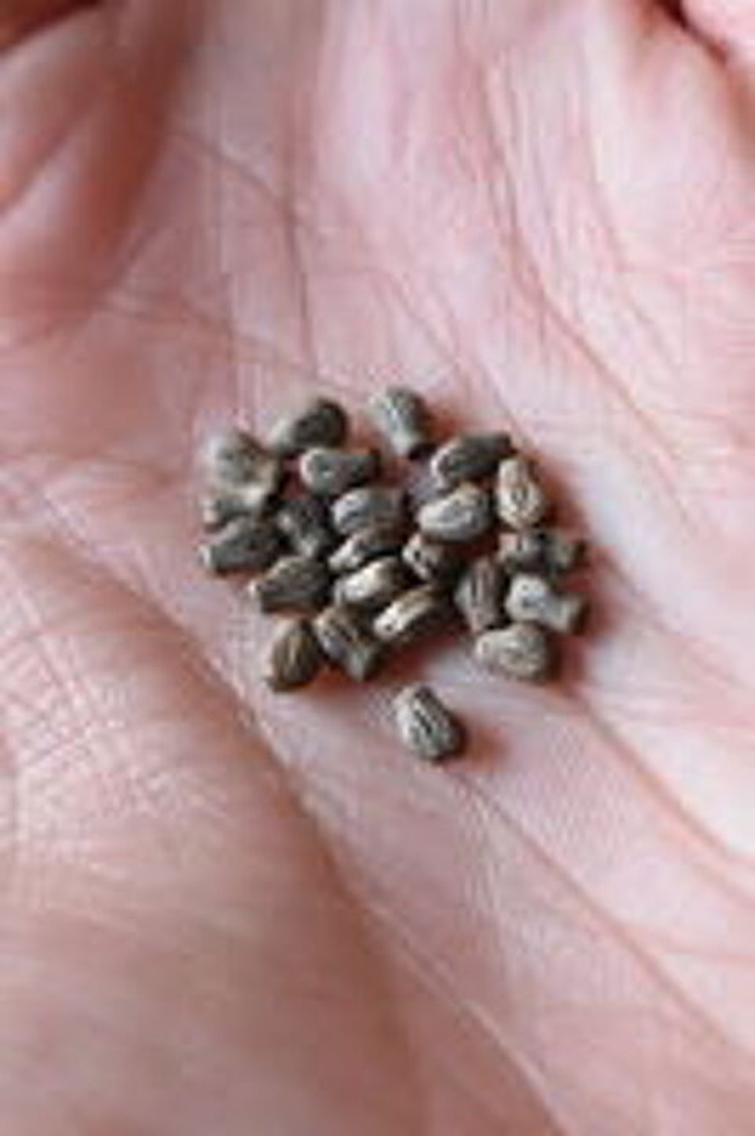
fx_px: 2600
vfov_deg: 24.6
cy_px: 568
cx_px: 378
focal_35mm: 82
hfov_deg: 16.5
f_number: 10
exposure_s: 1/100
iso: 5000
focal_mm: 55
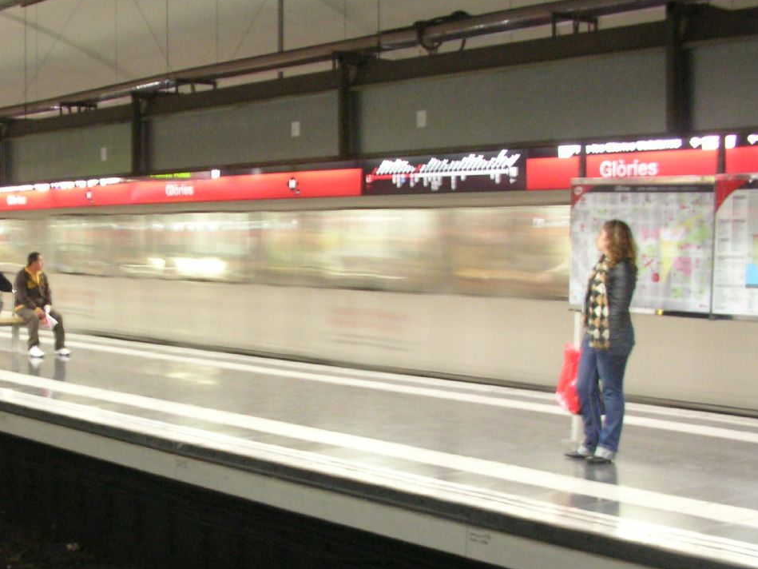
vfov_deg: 24.6
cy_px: 398
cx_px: 153
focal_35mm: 59
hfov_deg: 31.8
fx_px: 1292
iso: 200
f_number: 3
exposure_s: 1/2.9
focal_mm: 5.8
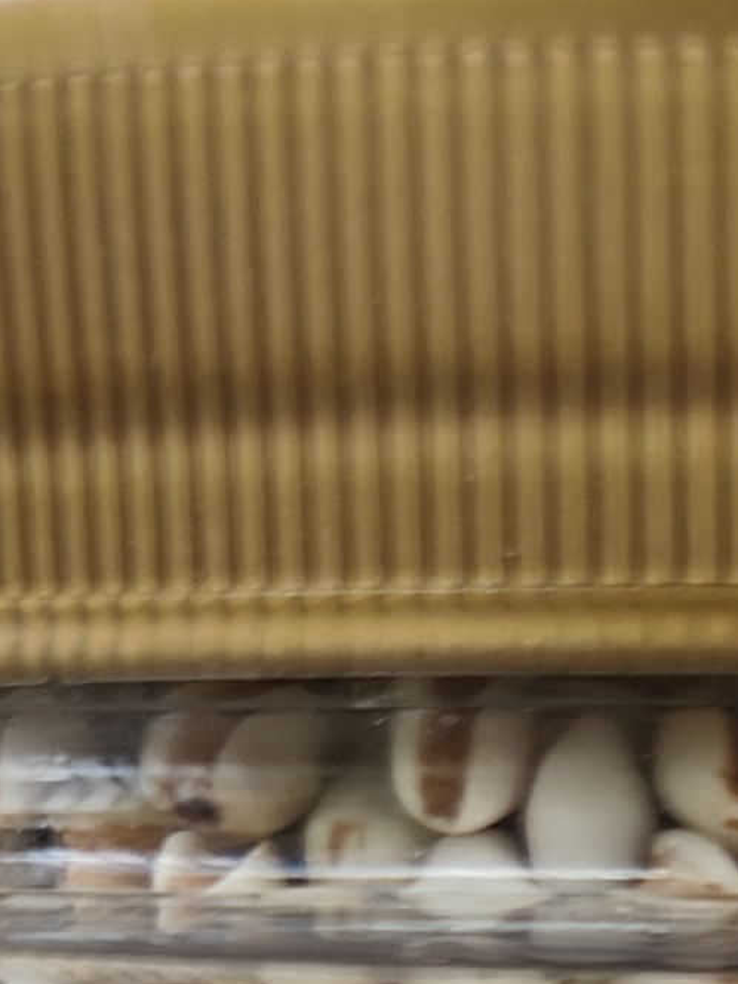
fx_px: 4207
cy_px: 2900
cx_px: 901
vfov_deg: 10.1
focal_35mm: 148
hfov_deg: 9.9
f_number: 1.8
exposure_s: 1/167
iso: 50
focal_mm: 5.59
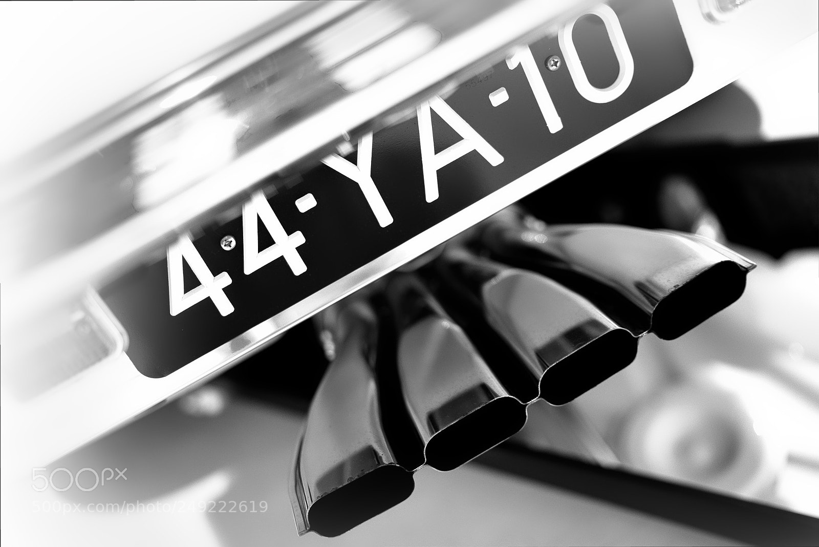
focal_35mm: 35
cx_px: 410
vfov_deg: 37.9
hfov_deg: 54.4
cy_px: 274
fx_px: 796
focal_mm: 35
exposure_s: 1/40
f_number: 1.4
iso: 640
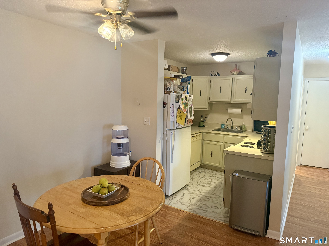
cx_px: 164
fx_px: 228
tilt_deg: -5.6
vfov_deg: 56.8
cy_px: 123
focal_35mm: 24
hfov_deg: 71.6
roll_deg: -1.7
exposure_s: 1/60
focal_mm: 6.76
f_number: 1.78
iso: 500
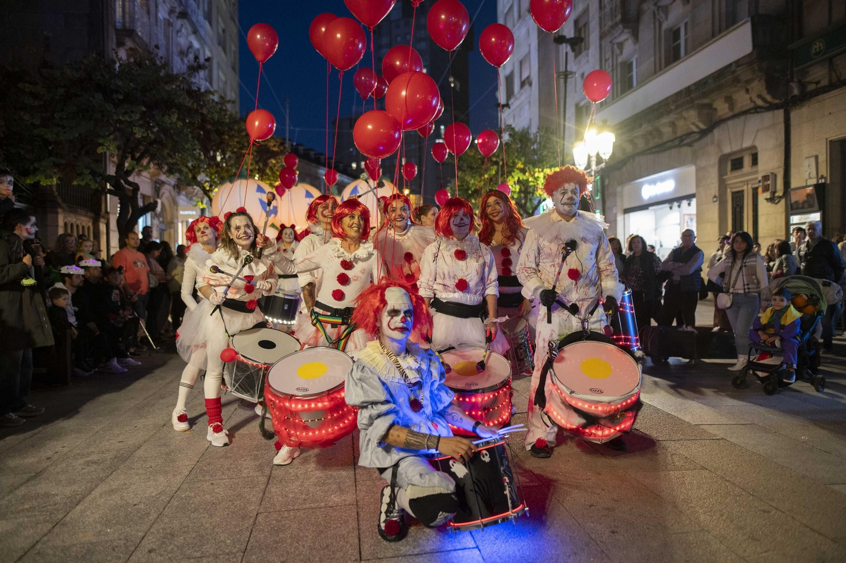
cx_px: 423
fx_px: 564
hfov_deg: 73.8
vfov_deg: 53.1
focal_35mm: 24
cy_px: 282
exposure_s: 1/320
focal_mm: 24
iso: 3200
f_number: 2
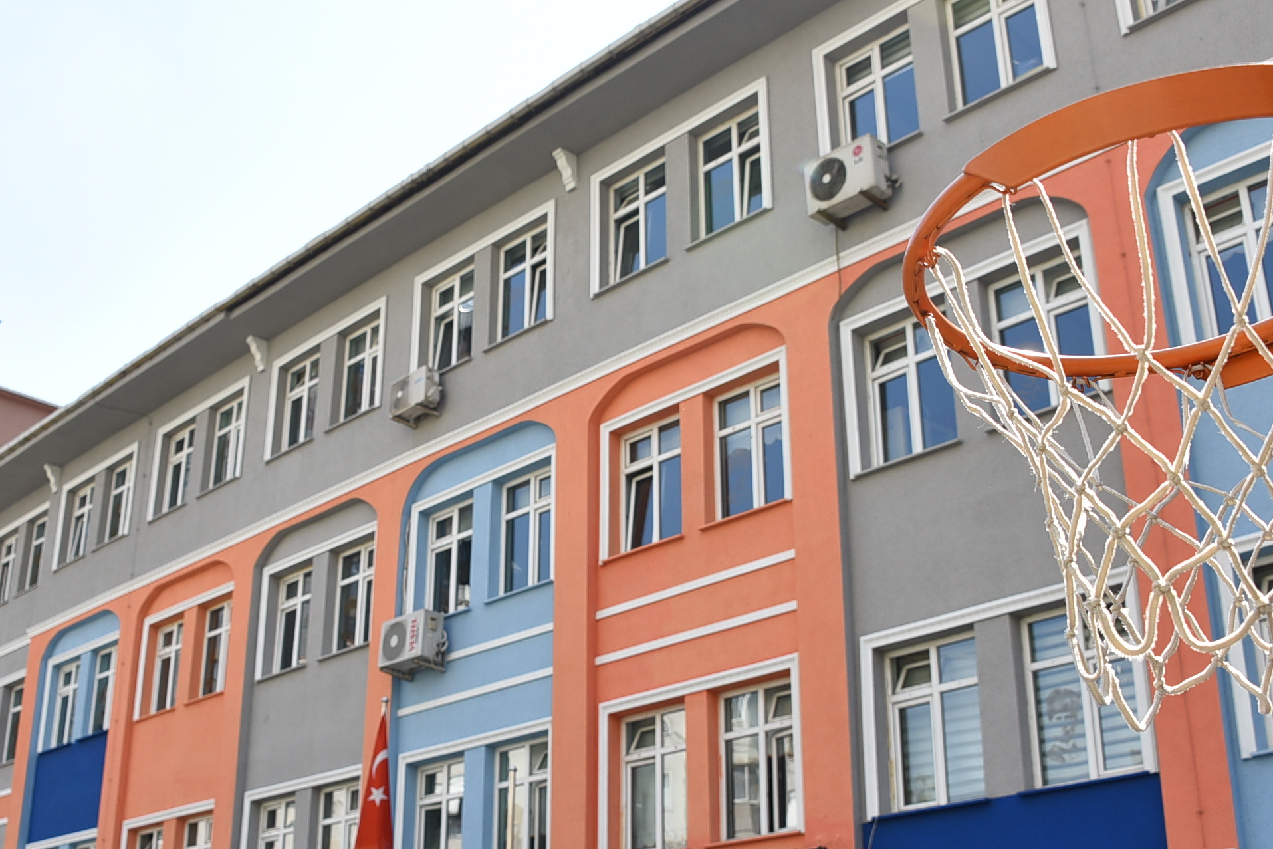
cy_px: 485
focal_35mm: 44
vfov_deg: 30.5
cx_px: 579
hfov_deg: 44.5
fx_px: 1556
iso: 320
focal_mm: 28
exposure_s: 1/800
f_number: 5
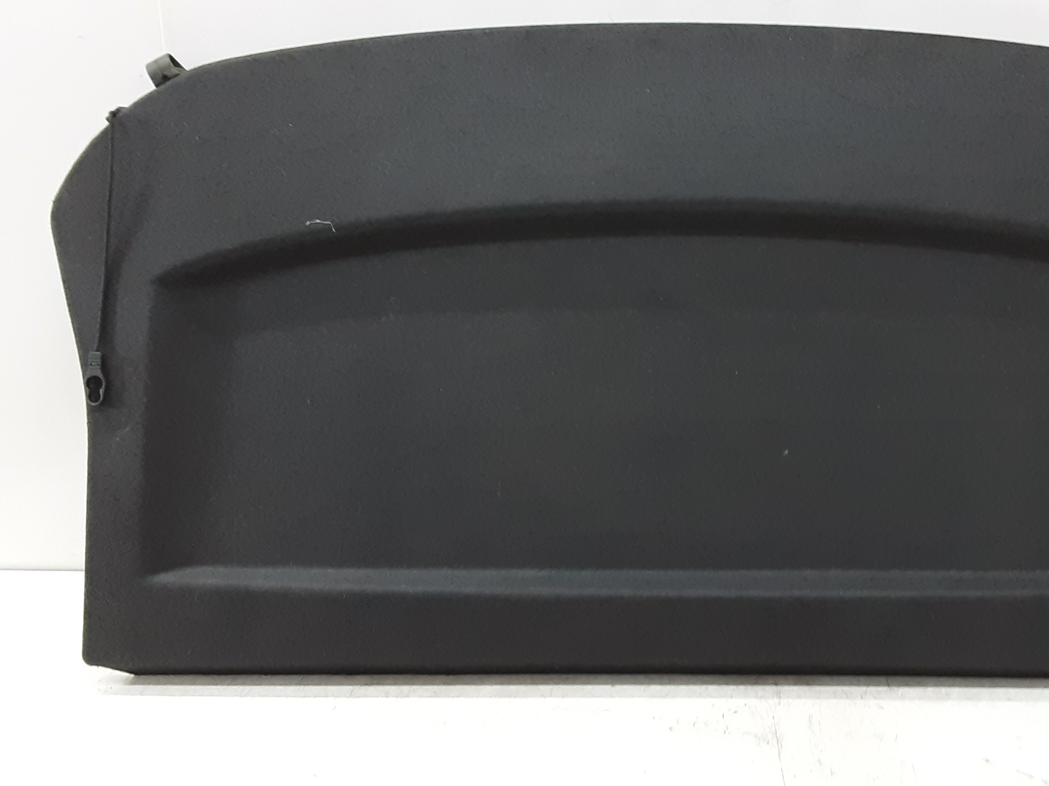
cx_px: 682
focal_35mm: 38
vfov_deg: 37.7
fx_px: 1151
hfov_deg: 48.3
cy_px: 373
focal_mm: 2.91
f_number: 1.9
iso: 160
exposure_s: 1/25
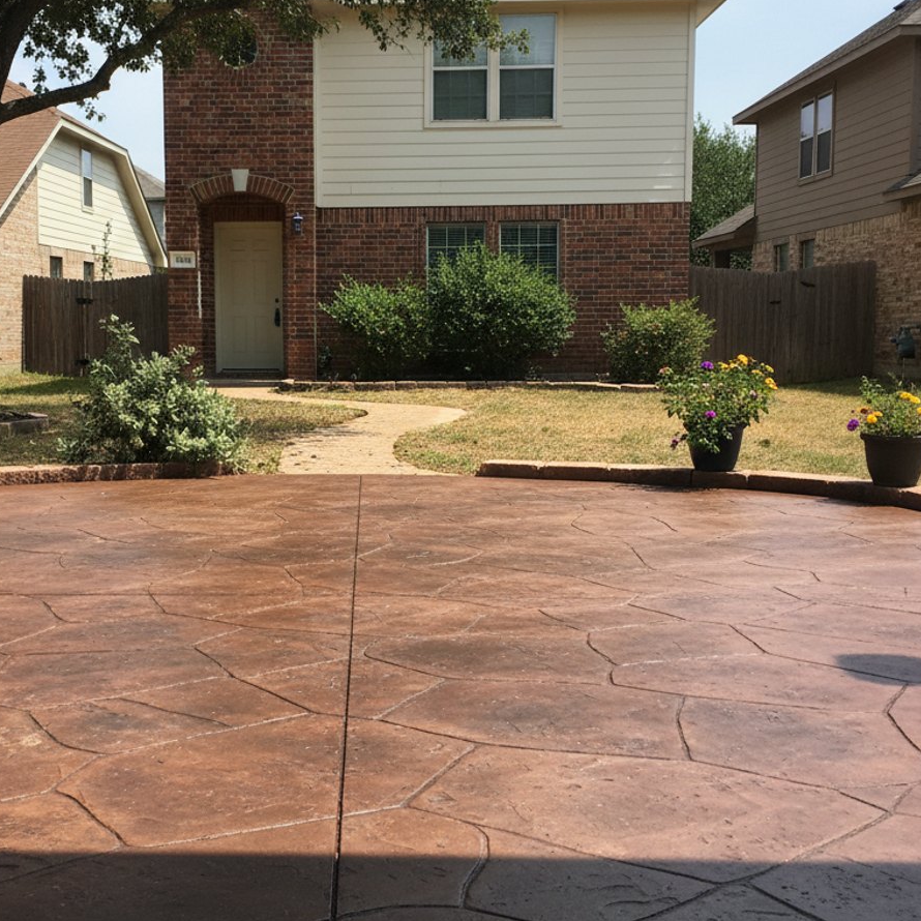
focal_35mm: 31
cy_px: 462
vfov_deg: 52.5
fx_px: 933
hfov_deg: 51.9
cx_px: 341
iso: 888
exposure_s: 1/498
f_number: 1.6
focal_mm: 5.7
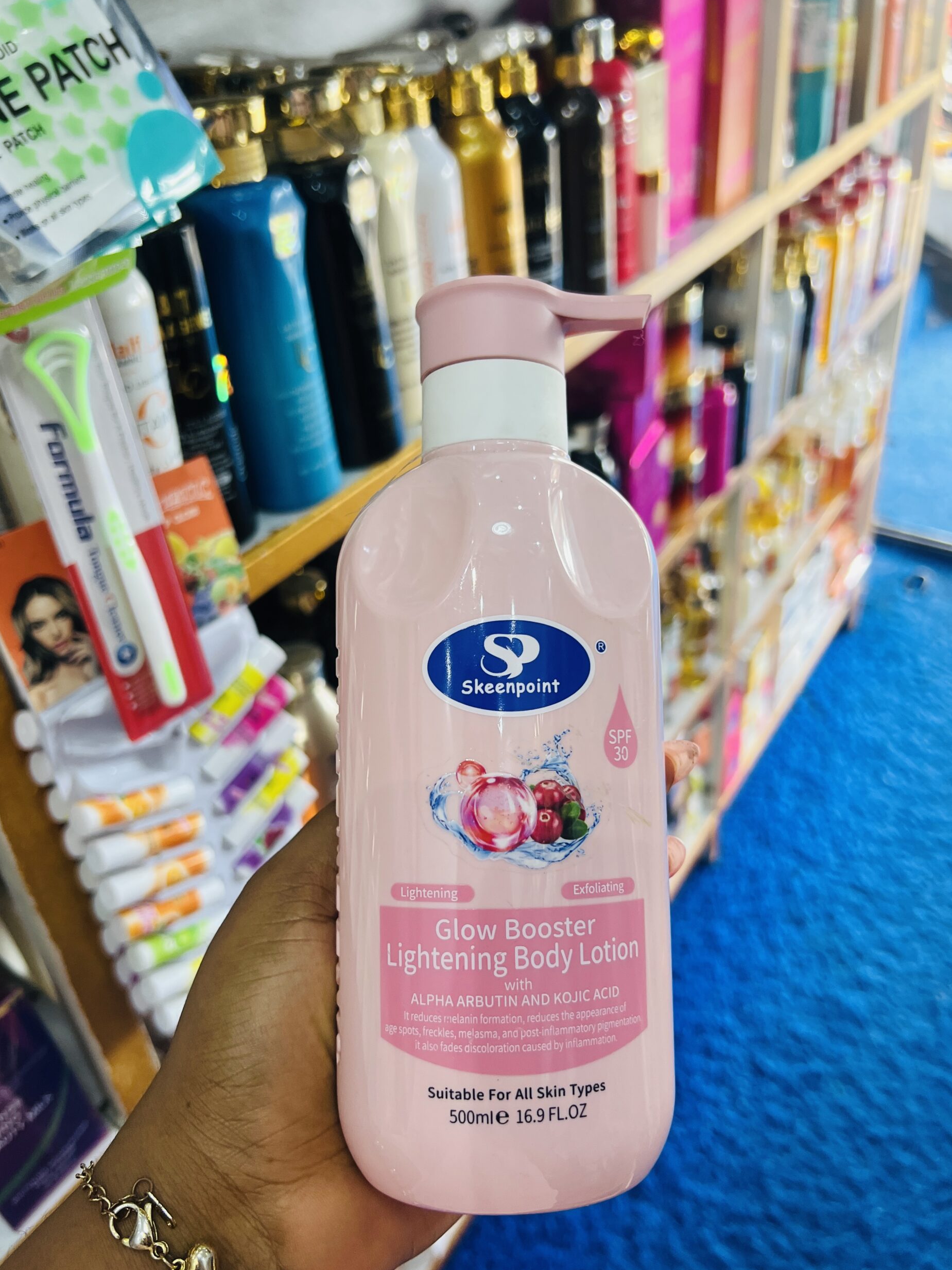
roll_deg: +6.1
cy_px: 656
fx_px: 990
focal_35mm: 27
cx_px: 470
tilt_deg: -37.0
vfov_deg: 65.3
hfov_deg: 51.4
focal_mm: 5.7
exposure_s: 1/116
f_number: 1.5
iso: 125
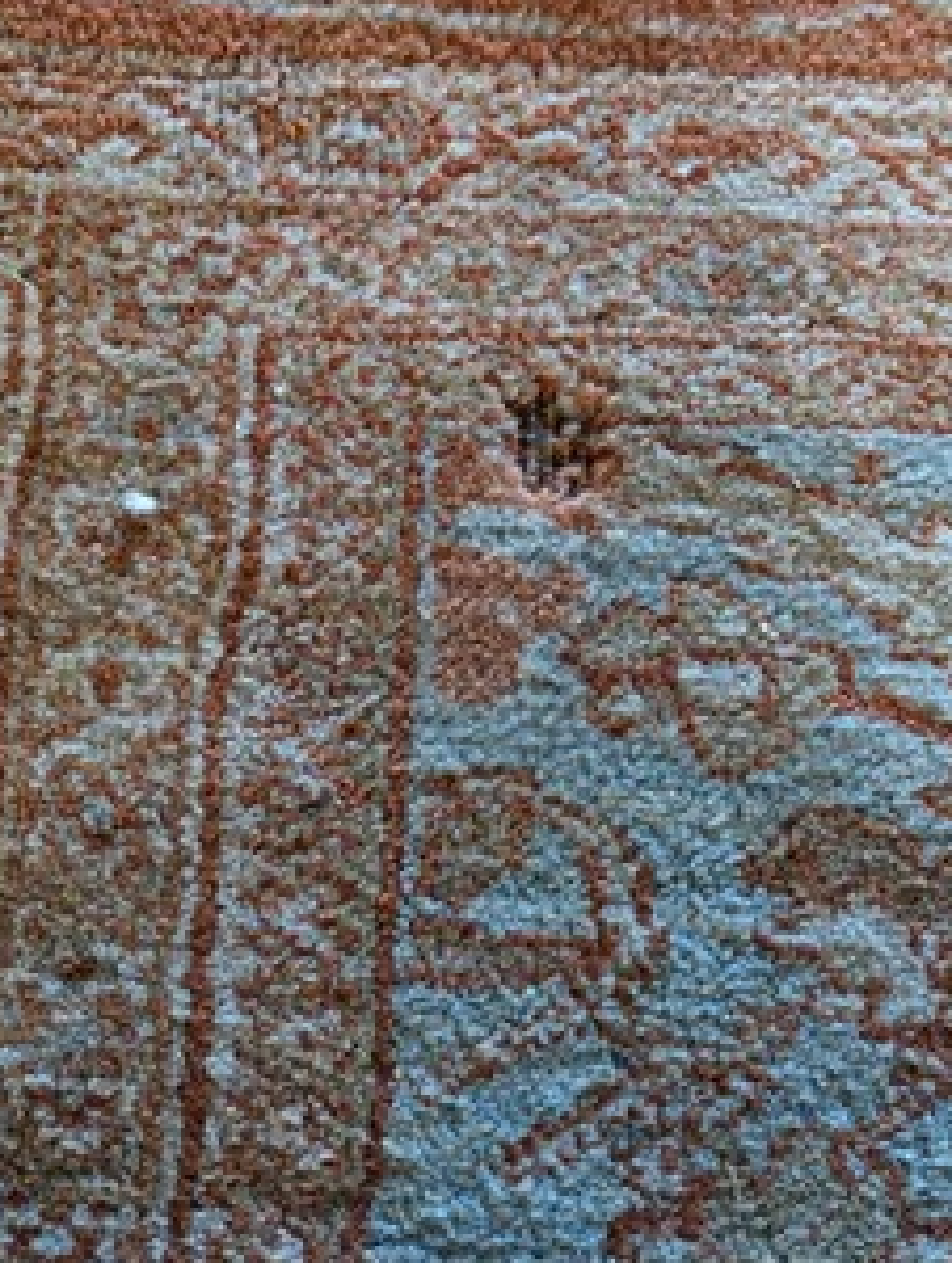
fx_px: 1170
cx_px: 613
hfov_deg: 43.8
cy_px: 467
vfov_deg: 56.0
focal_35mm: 32
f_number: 1.85
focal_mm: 6.81
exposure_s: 1/33.9
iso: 2793
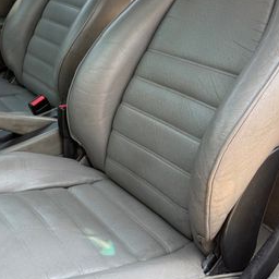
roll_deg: +1.8
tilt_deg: -19.8
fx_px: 483
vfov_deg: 32.0
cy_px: 100
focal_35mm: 53
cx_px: 76
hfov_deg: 31.7
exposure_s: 1/467
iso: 80
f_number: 1.78
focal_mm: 6.76
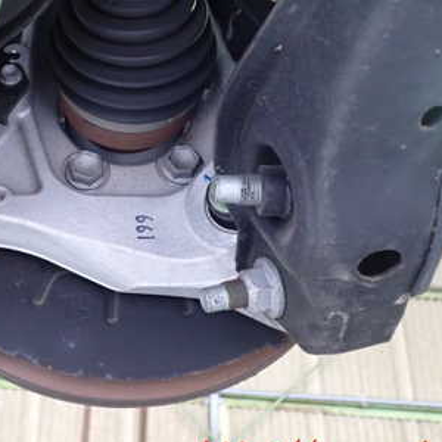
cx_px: 94
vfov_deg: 31.9
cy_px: 143
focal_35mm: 53
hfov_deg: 31.4
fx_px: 766
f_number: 2.3
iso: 800
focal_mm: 5.4
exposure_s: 1/25
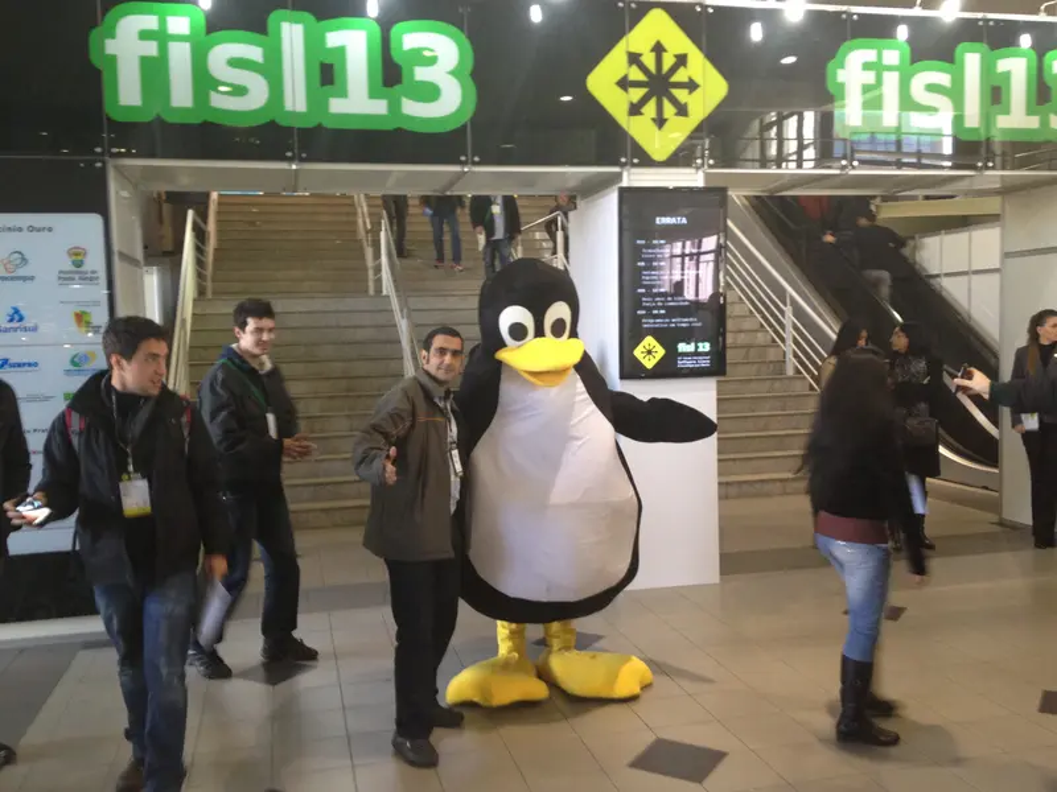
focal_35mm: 35
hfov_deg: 52.6
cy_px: 396
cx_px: 528
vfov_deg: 40.7
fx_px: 1069
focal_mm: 4.28
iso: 125
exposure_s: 1/20
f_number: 2.4
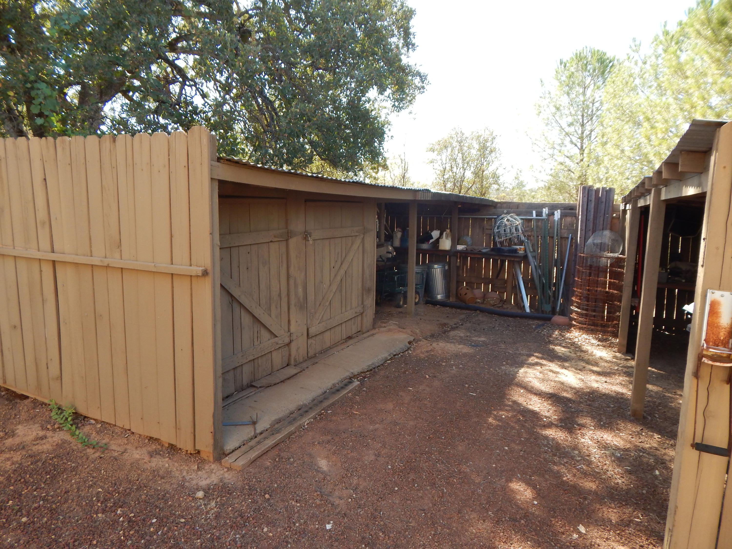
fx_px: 465
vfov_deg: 61.1
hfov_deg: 76.4
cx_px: 366
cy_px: 274
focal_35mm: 22
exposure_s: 1/200
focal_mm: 4
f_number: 3
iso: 125
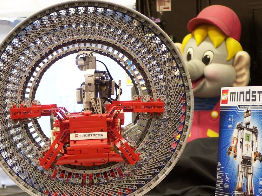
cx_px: 97
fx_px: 977
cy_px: 122
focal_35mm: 129
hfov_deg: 15.3
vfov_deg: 11.5
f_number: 3.2
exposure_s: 1/3
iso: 80
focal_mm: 15.6
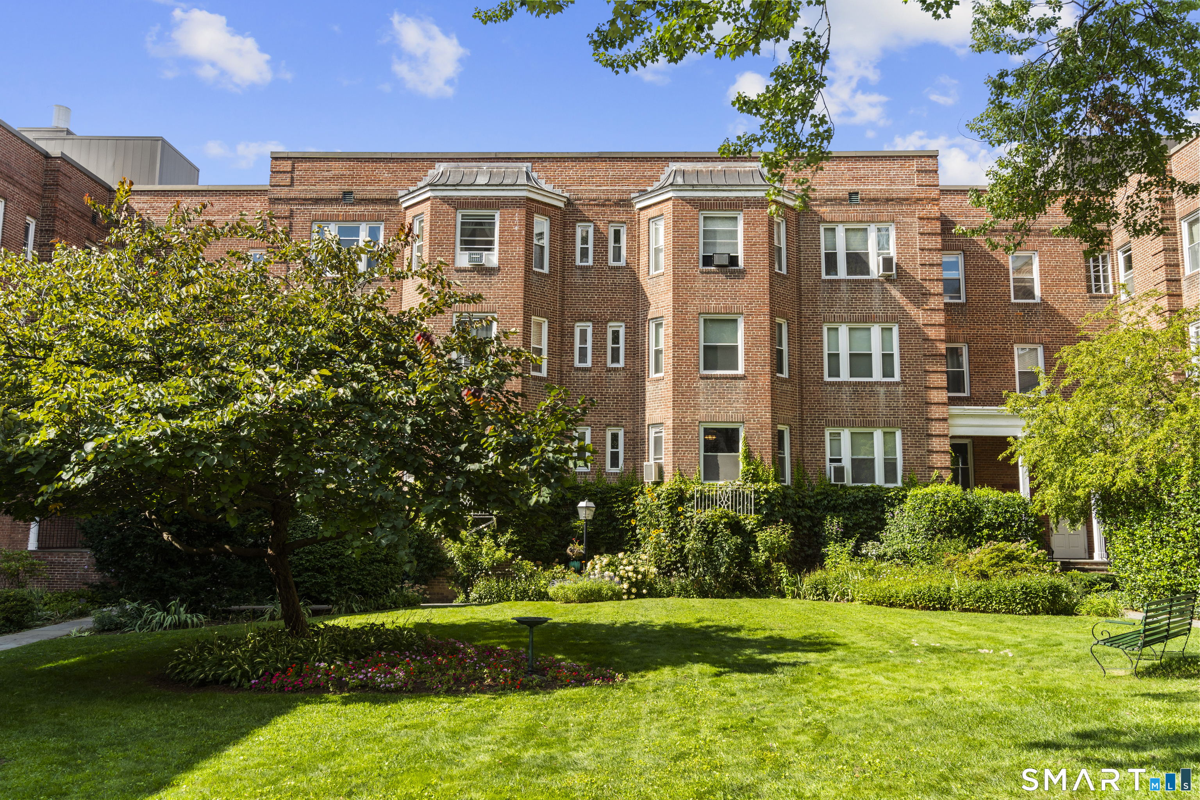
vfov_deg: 45.0
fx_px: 967
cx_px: 600
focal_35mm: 29
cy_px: 400
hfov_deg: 63.7
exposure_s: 1/25
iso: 200
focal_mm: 29
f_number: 9
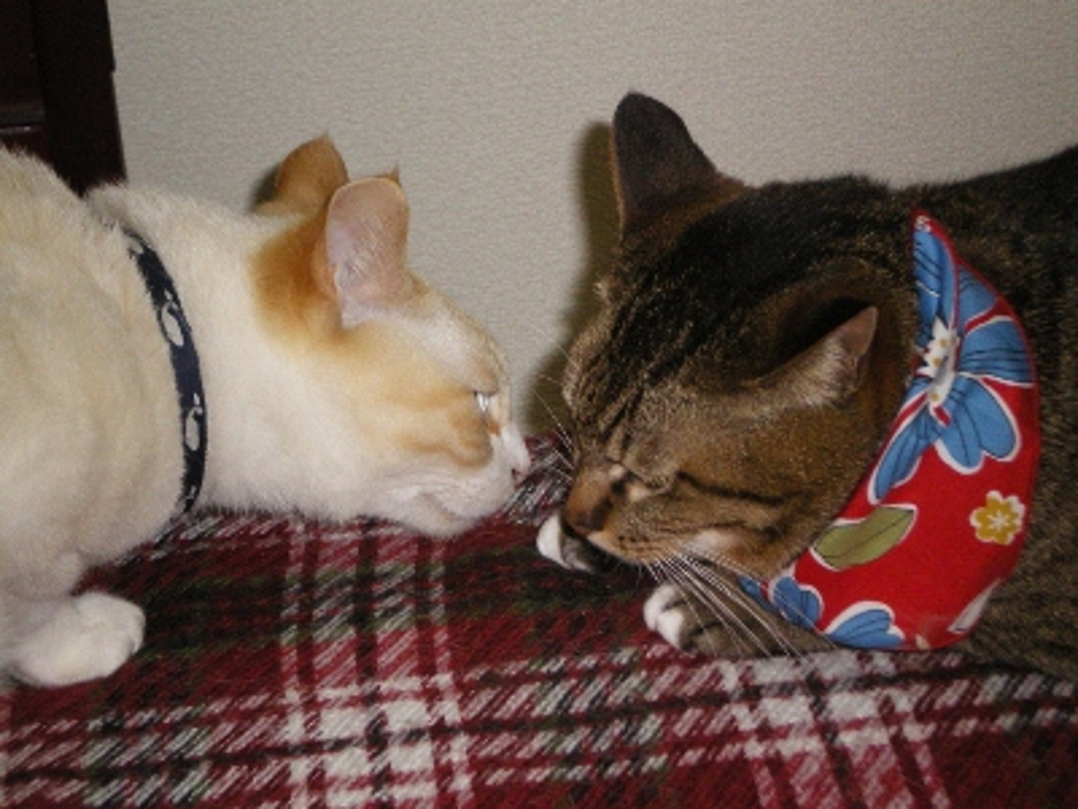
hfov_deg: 17.3
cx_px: 539
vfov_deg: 13.0
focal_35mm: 114
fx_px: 3550
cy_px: 404
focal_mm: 18.9
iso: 400
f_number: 5.9
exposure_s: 1/100
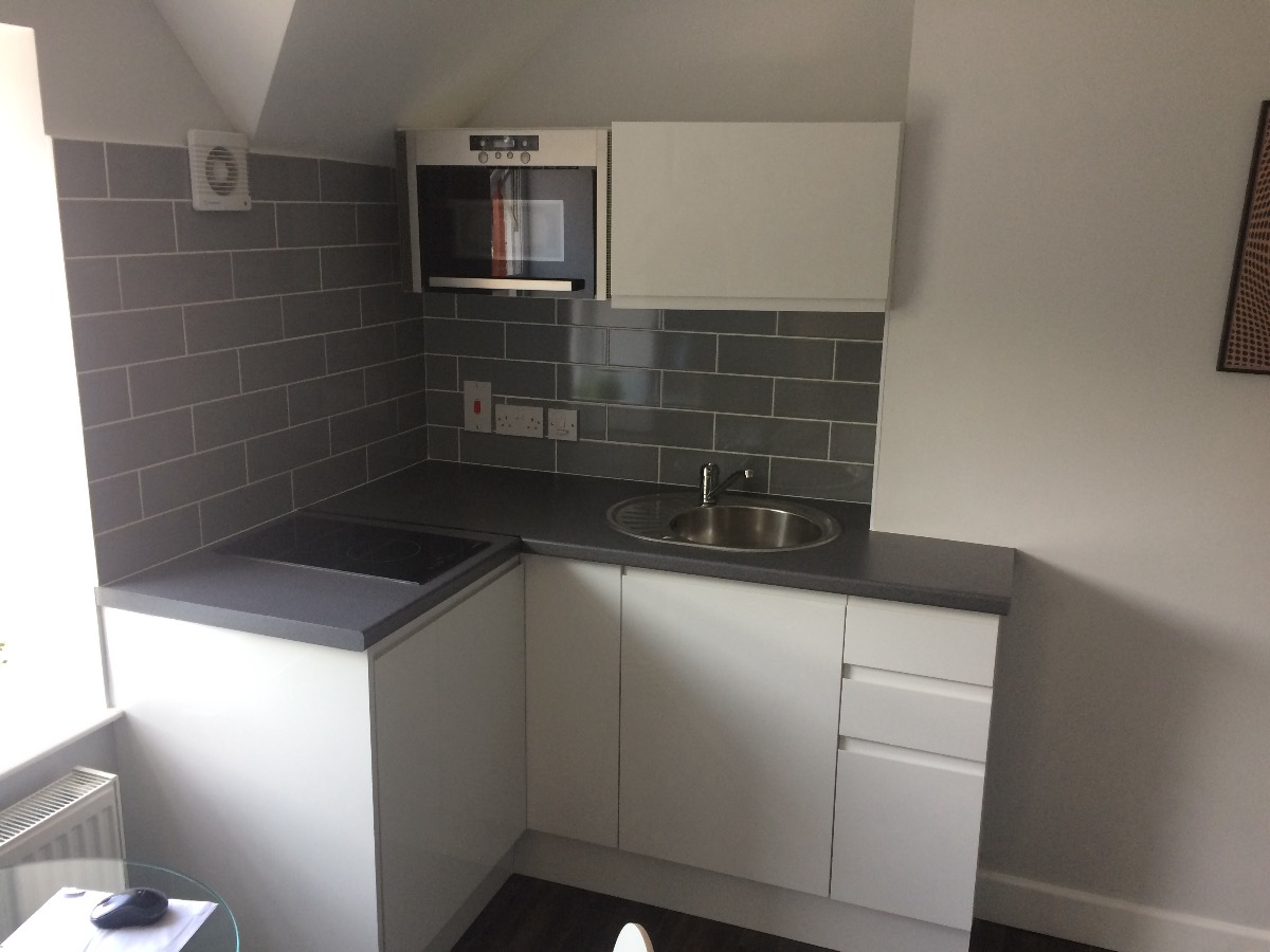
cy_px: 476
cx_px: 635
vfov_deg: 48.2
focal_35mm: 29
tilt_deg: -12.8
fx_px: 1064
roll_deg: +0.1
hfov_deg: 61.7
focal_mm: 4.15
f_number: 2.2
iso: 50
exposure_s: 1/33
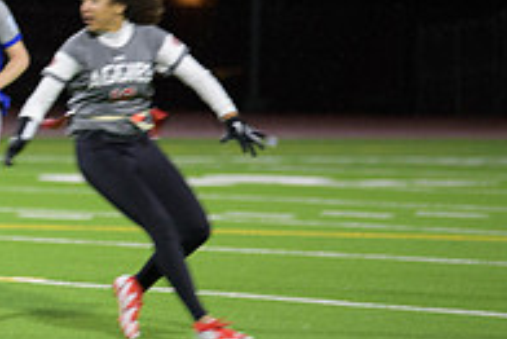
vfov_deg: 2.7
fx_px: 7300
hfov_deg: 4.0
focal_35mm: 518
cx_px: -147
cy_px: 61
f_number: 2.8
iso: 1250
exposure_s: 1/200
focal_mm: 175
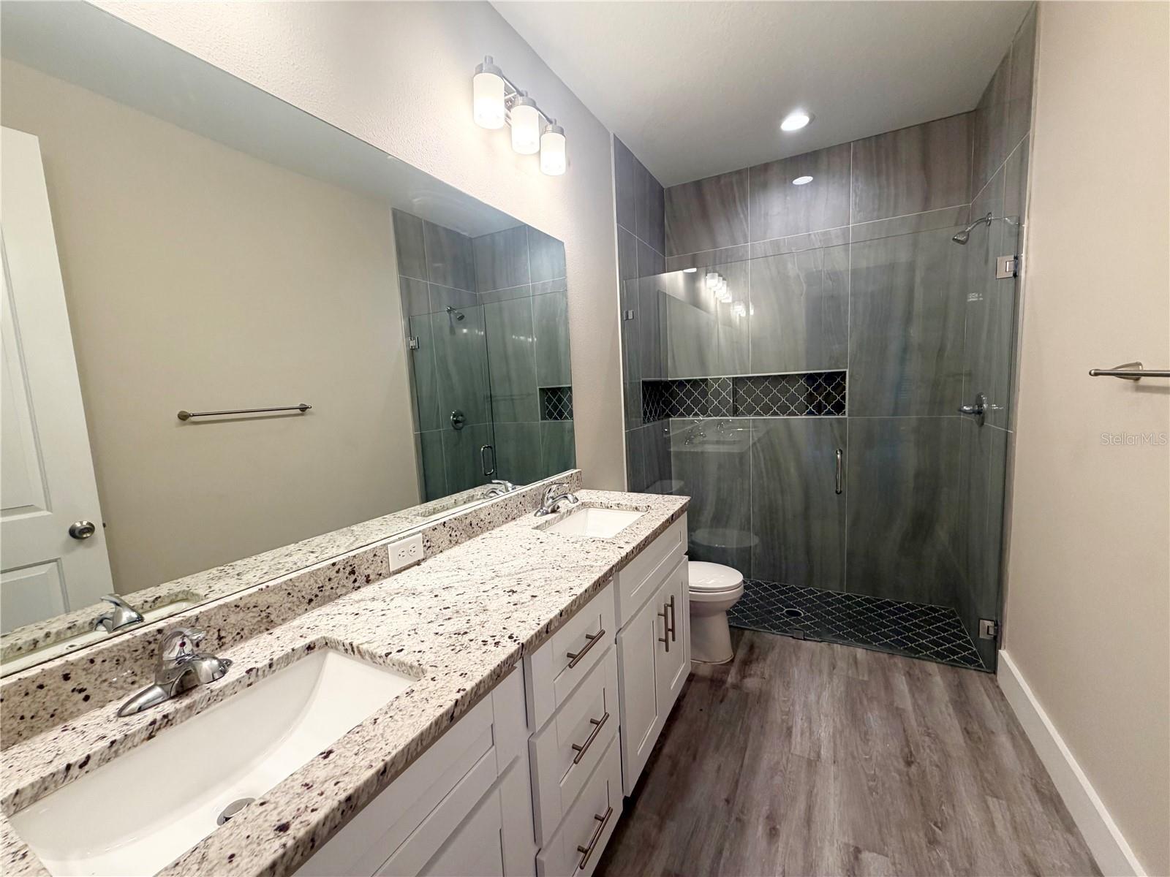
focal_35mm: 14
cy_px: 438
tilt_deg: -4.8
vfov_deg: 85.7
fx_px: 473
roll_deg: +2.9
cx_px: 585
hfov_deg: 102.1
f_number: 2.2
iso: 160
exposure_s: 1/120
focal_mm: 2.22
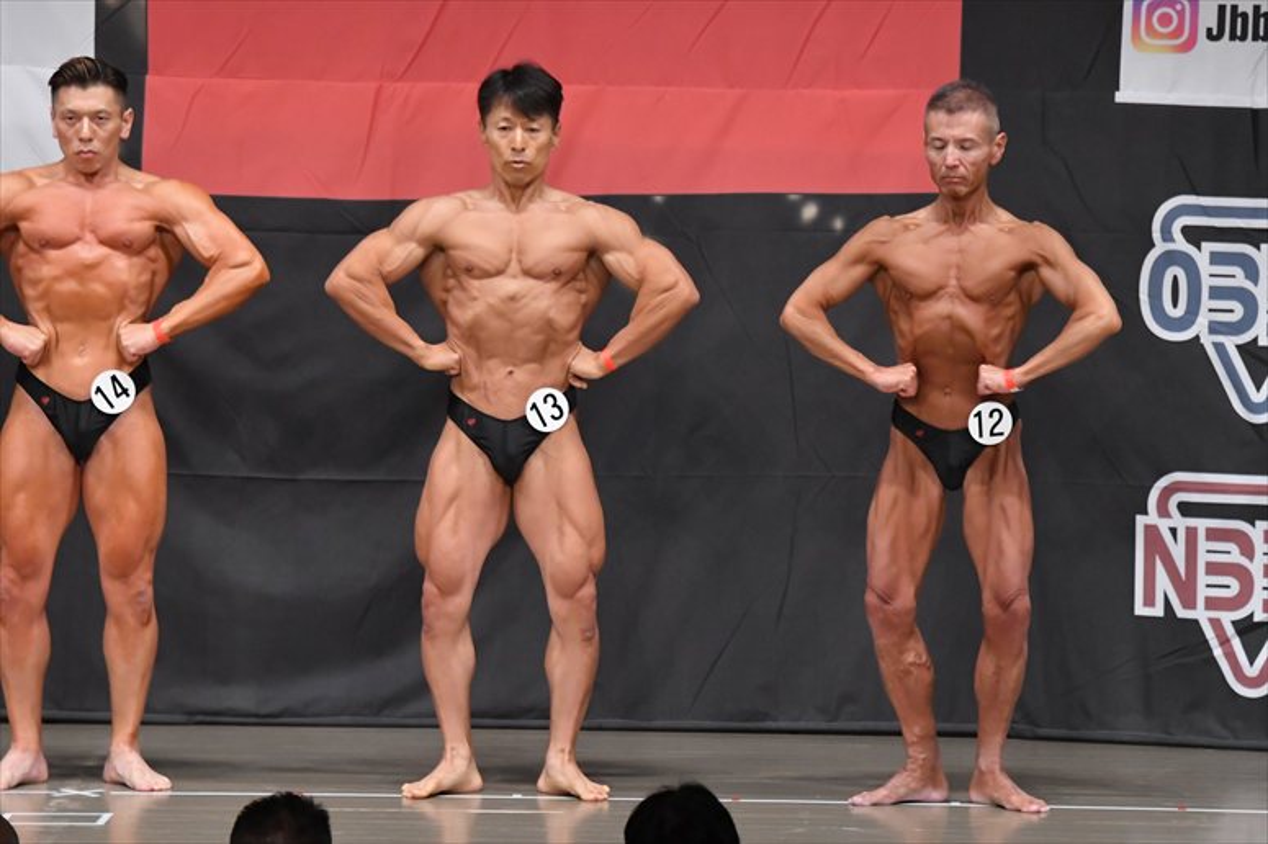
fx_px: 7921
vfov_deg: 6.1
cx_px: 634
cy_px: 422
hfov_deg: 9.2
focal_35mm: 225
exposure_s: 1/400
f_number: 5.6
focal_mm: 150
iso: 5000
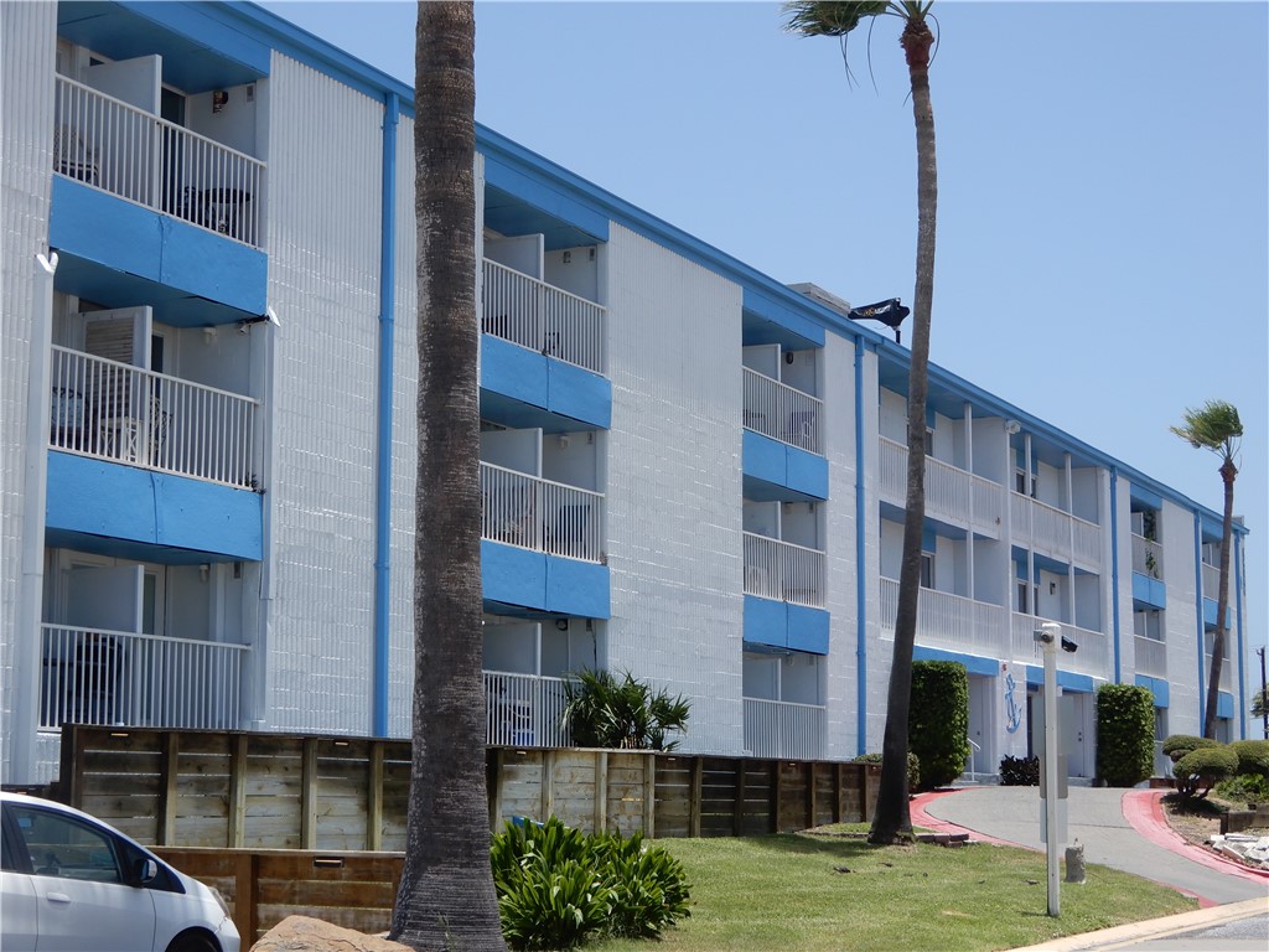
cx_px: 634
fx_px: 2383
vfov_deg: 22.6
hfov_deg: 29.8
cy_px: 476
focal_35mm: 65
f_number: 4.5
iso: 80
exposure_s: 1/640
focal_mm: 11.6
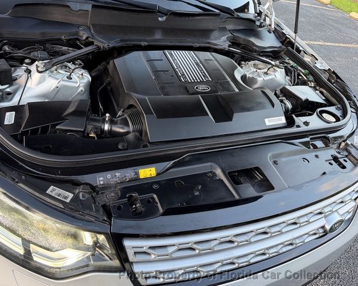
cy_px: 140
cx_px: 162
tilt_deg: -40.5
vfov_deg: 54.9
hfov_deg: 65.9
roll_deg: -15.6
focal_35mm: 26
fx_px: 275
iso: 160
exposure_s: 1/75
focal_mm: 6.76
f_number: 1.78
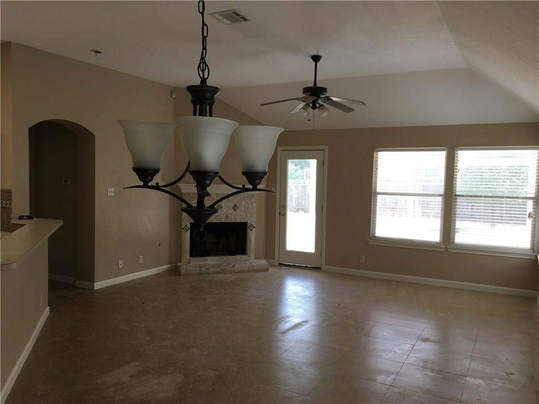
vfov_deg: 48.2
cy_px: 202
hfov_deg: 61.7
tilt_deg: -3.5
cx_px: 270
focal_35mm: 29
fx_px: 452
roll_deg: -1.5
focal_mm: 4.15
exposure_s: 1/120
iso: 32
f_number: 2.2
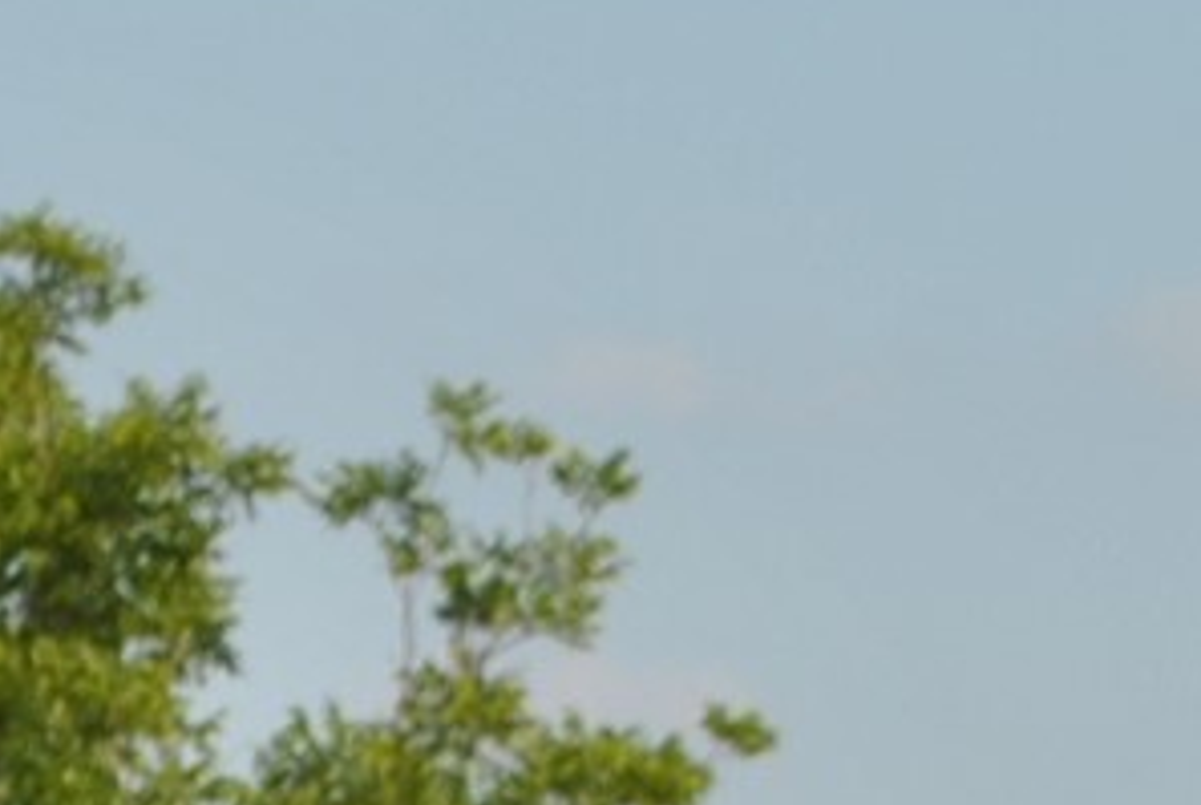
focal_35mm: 602
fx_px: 20101
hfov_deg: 3.4
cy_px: 2104
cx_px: -863
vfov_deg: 2.3
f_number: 8
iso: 100
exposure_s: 1/250
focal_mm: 55
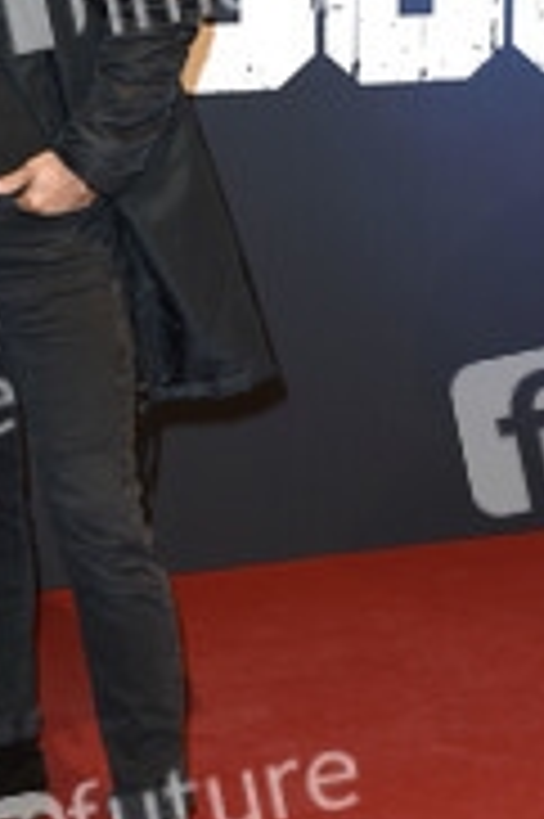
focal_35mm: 99
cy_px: 184
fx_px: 2248
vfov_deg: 20.4
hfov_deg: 13.8
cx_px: 274
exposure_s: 1/160
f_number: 6.3
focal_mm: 30
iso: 500
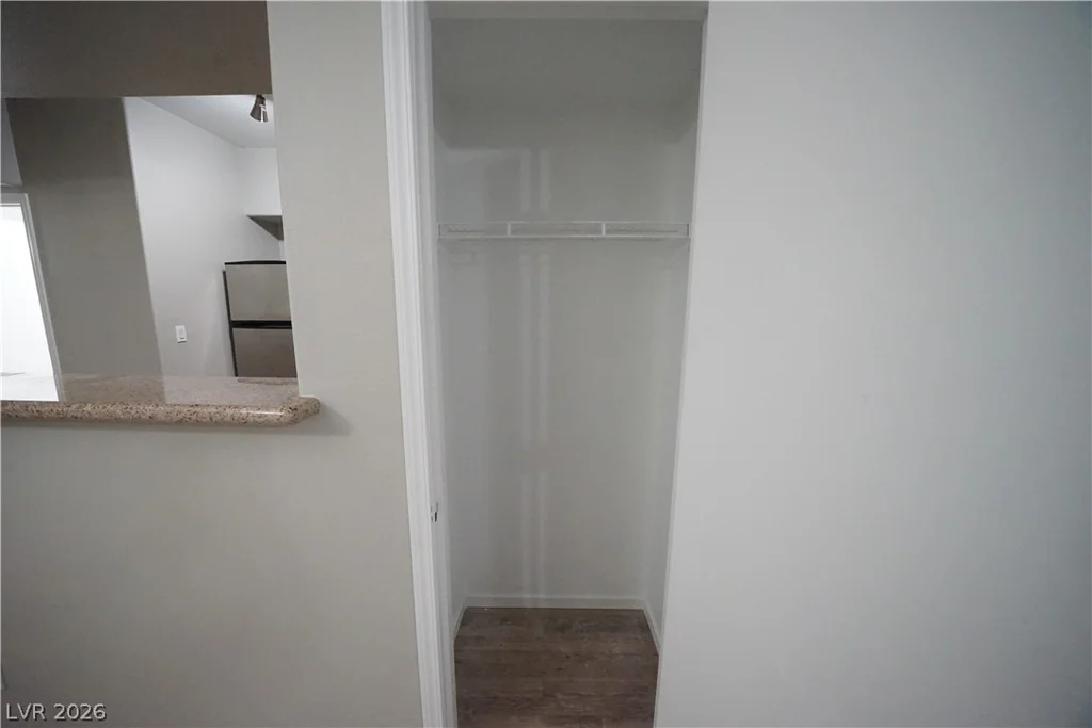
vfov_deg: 90.0
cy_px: 364
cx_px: 546
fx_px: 364
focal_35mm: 12
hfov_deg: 112.6
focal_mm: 12
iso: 10000
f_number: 6.3
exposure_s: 1/125
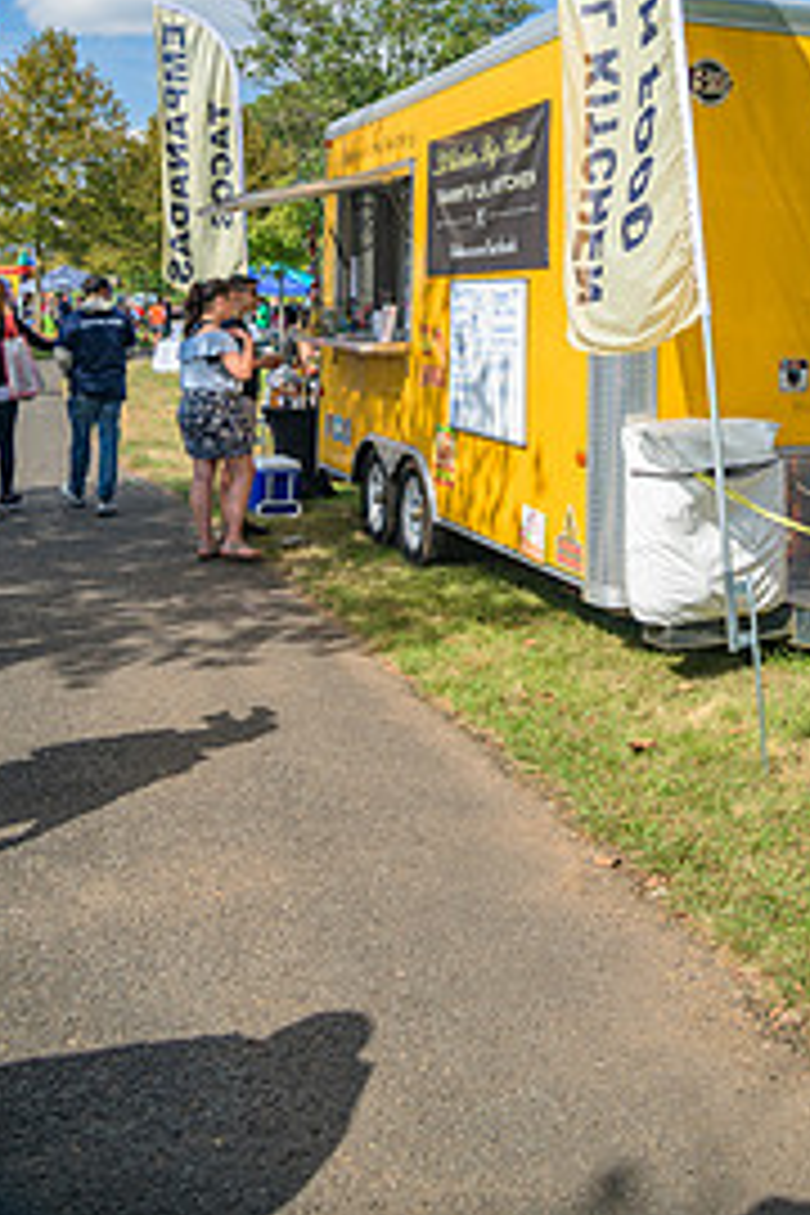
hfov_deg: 32.5
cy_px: 212
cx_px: 648
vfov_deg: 45.5
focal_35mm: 40
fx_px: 1350
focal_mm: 24
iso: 64
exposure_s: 1/250
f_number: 4
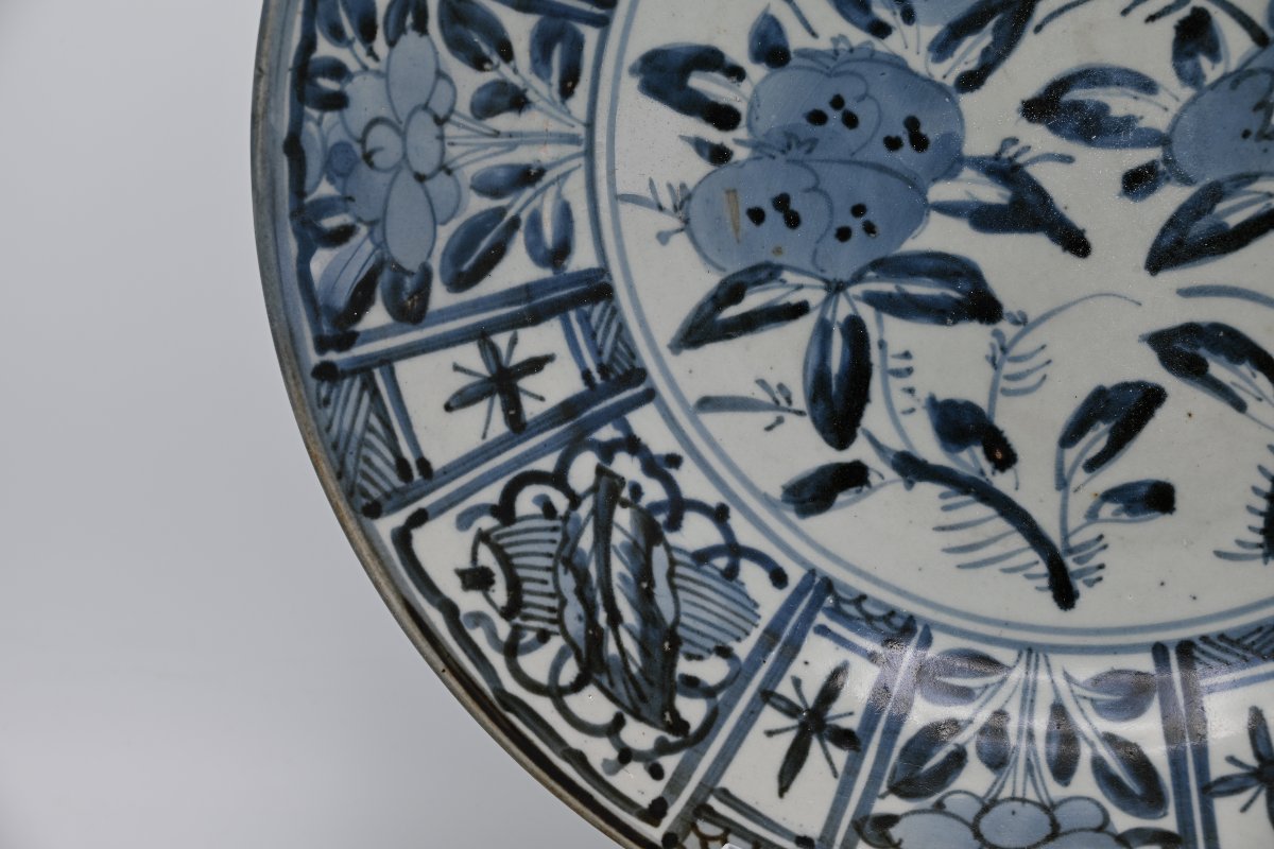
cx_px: 637
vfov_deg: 14.1
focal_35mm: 97
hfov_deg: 21.0
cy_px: 424
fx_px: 3432
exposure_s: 1/25
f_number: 10
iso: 100
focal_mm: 97
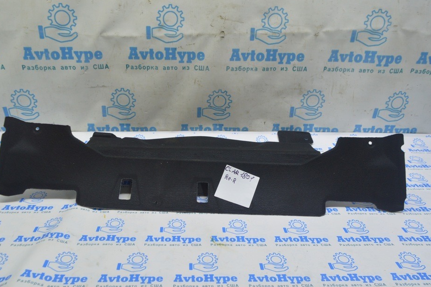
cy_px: 150
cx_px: 198
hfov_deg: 61.9
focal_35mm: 30
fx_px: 359
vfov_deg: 43.5
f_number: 5.6
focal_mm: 18
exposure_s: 1/25
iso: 400
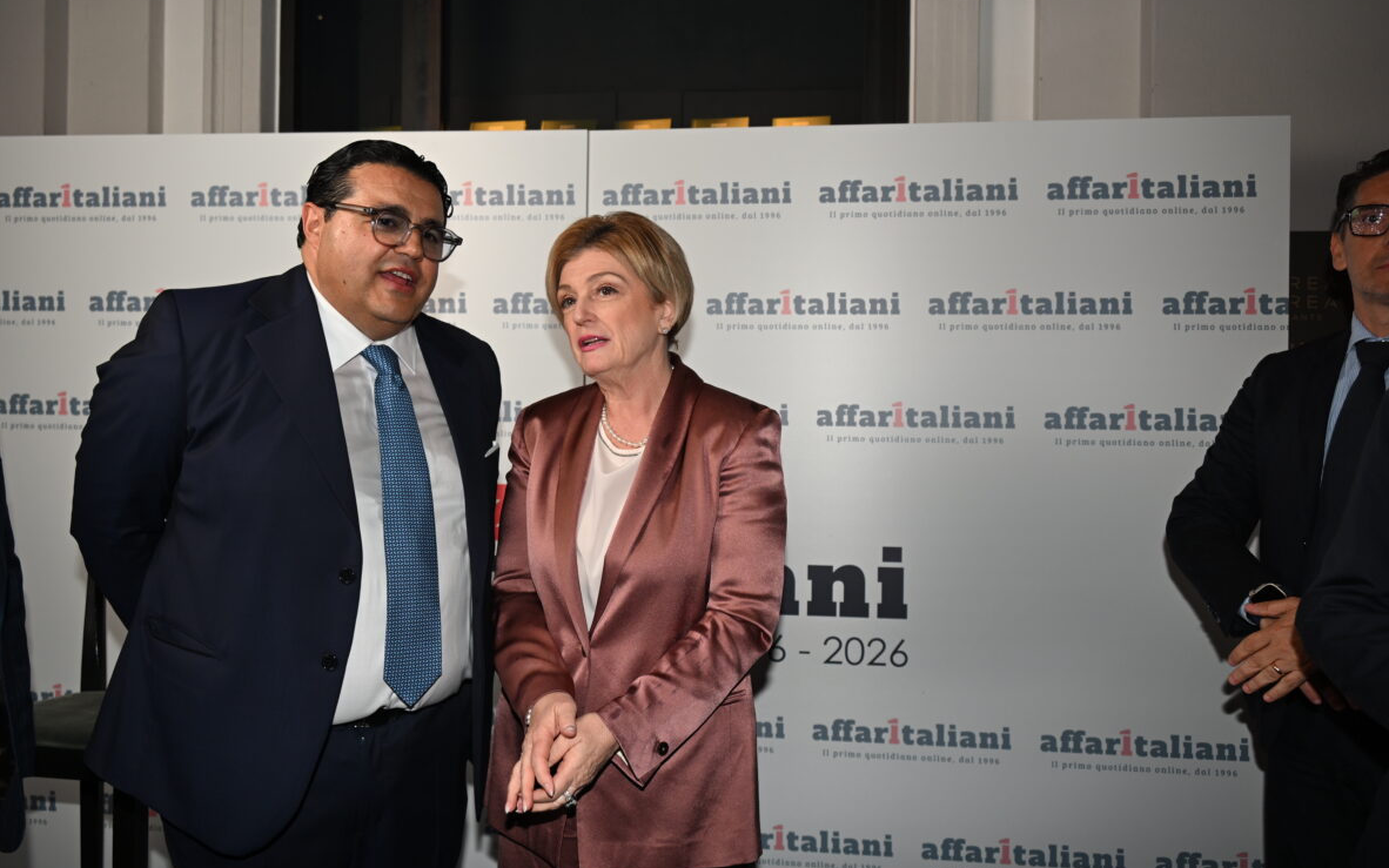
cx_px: 685
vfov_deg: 41.8
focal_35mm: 30
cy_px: 424
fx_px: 1136
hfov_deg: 62.9
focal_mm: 29
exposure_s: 1/200
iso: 400
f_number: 4.5
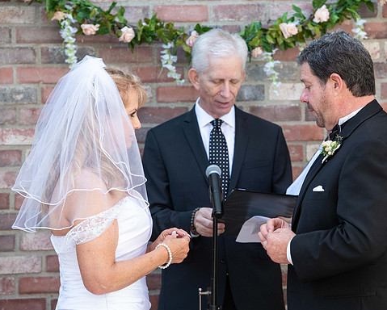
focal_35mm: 159
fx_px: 1823
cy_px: 155
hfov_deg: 12.1
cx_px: 211
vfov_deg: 9.7
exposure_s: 1/640
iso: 1250
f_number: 5
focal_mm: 140
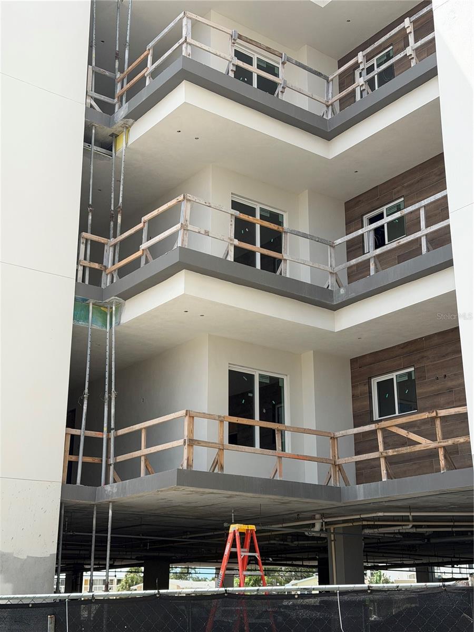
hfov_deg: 30.3
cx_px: 237
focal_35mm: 48
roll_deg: +0.7
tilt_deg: +19.3
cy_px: 316
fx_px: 876
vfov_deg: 39.7
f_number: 1.78
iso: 64
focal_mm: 6.76
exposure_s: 1/2342
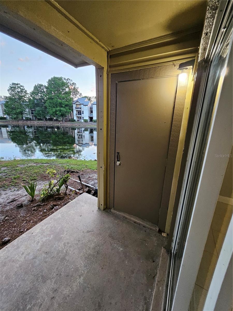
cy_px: 156
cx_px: 116
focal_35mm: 13
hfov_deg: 89.9
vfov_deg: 106.2
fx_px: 117
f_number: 2.2
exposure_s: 1/60
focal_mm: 1.74
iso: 320
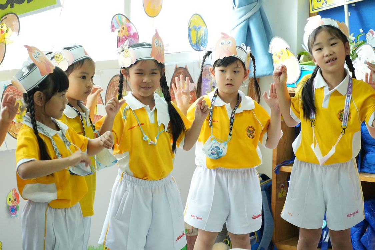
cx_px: 188
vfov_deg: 9.2
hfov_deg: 13.8
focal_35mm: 148
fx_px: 1547
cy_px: 125
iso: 2500
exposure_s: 1/125
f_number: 5.6
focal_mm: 99
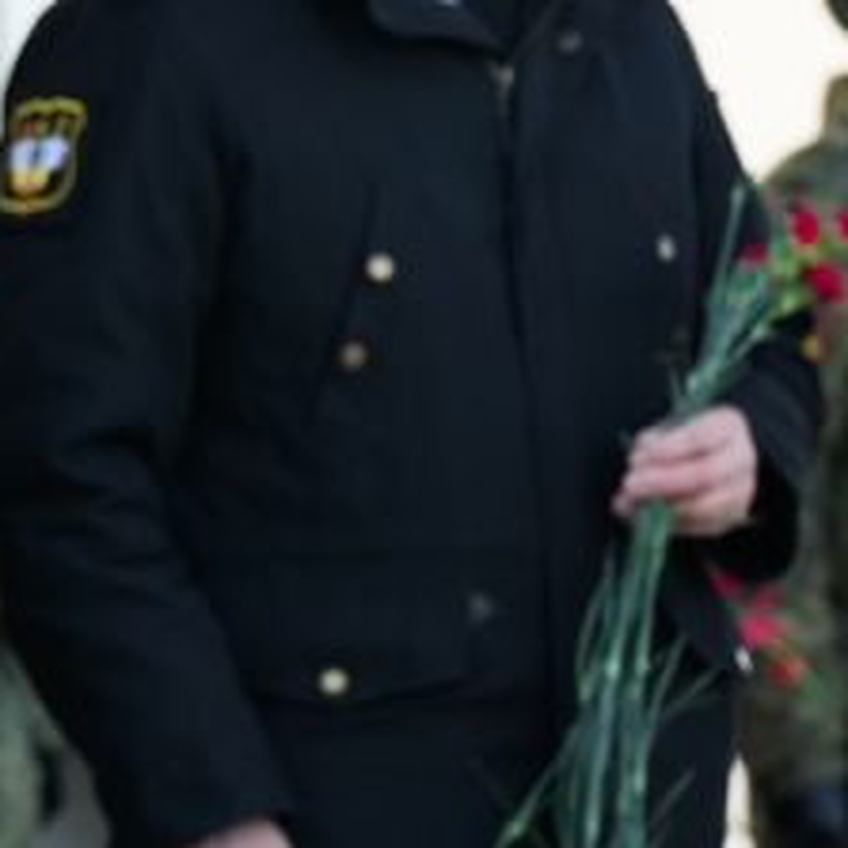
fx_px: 11973
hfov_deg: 4.0
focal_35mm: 432
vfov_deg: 4.1
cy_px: 34
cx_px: -348
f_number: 5.6
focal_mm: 108
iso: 1000
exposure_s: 1/640
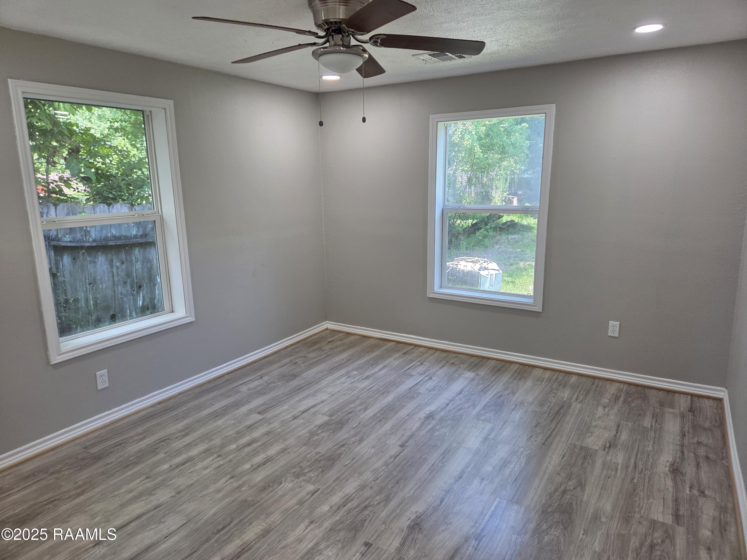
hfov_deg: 73.9
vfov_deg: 58.9
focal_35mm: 23
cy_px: 280
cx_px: 374
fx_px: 496
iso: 125
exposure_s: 1/120
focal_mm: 5.4
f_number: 1.8
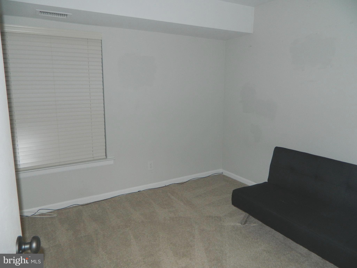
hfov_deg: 69.4
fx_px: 258
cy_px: 134
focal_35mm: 25
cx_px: 178
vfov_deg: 54.9
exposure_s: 1/30
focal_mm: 4.5
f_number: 3.1
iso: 200
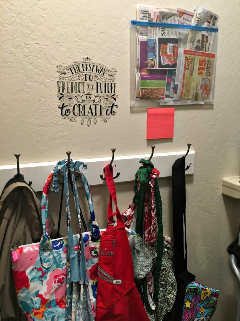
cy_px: 160
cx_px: 120
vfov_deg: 61.7
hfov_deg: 48.2
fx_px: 268
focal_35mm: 29
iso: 200
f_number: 2.2
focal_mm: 4.15
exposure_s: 1/20
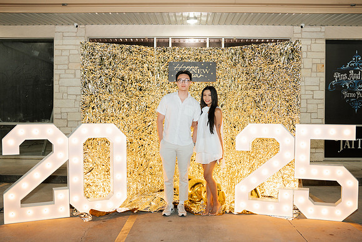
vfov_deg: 36.1
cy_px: 132
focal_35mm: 37
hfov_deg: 52.1
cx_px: 188
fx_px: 370
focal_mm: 32.7
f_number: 2.8
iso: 1000
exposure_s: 1/160
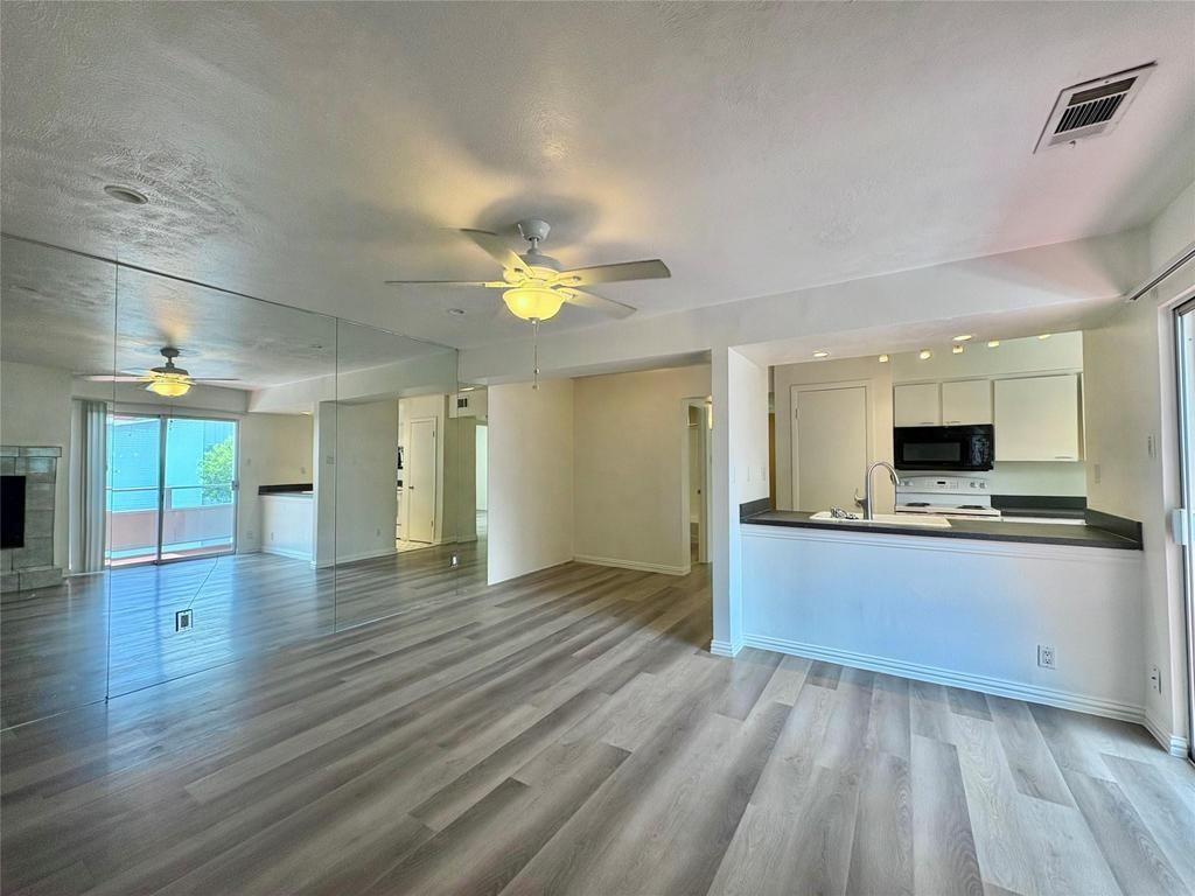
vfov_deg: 85.7
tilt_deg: +0.9
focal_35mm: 14
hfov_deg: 102.1
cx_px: 598
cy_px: 448
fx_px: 483
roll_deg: +0.7
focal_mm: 2.22
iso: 125
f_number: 2.2
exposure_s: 1/120
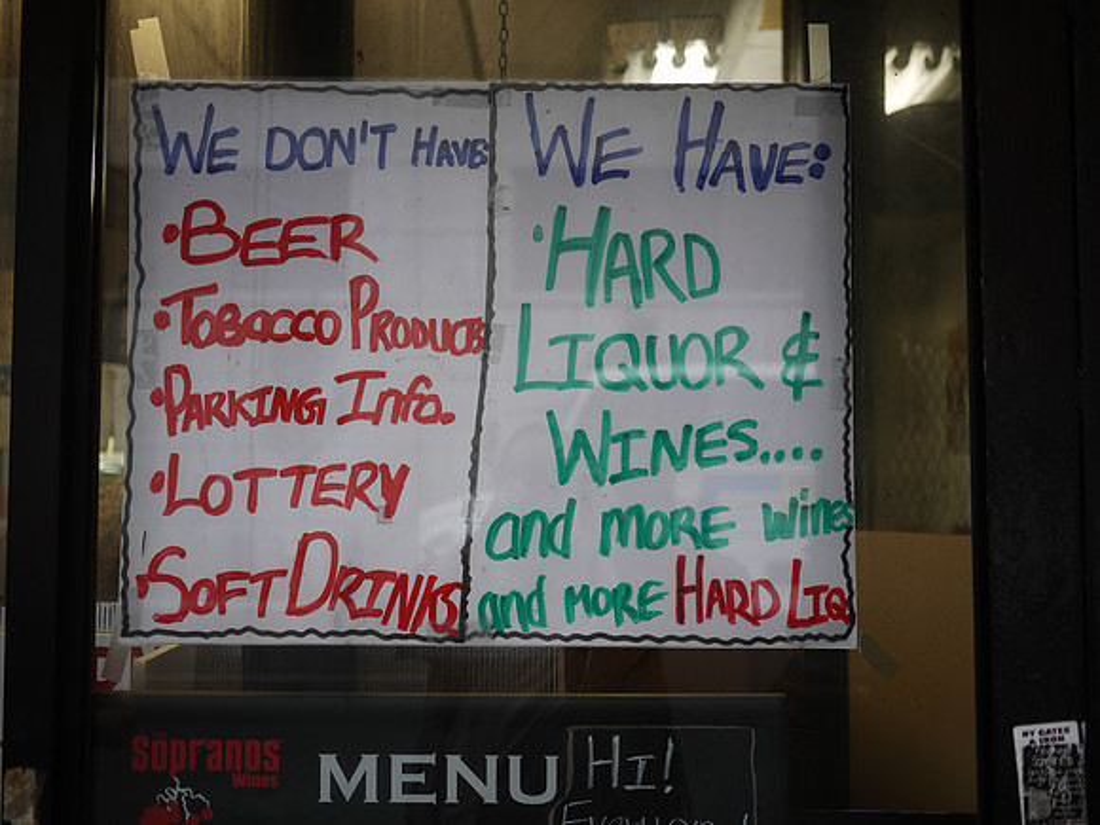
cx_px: 550
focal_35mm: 40
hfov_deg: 46.8
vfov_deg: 36.0
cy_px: 412
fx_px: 1271
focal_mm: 20
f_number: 1.7
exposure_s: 1/125
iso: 100
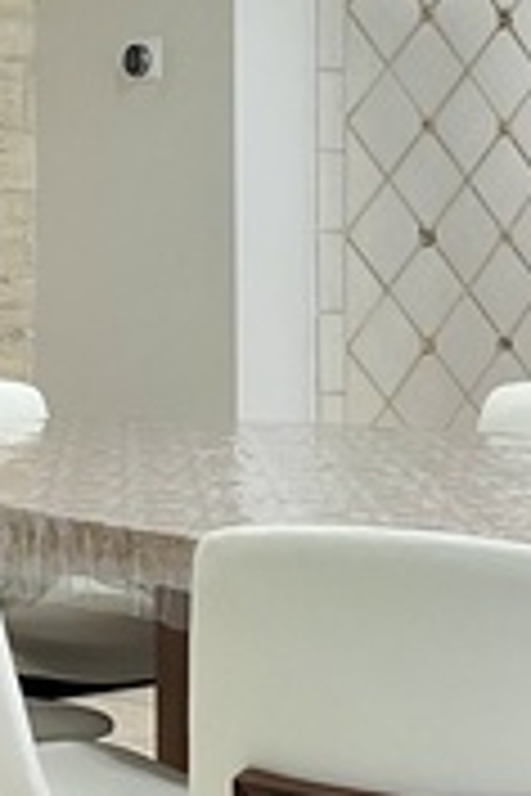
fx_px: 2257
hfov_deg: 13.4
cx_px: 106
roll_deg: +0.2
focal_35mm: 102
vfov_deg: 19.9
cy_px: 225
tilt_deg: -1.1
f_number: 1.6
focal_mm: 5.1
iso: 125
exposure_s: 1/60
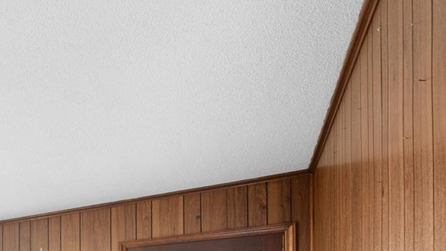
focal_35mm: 39
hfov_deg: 31.2
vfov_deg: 25.5
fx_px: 461
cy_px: 338
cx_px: -197
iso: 250
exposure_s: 1
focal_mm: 12
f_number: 9
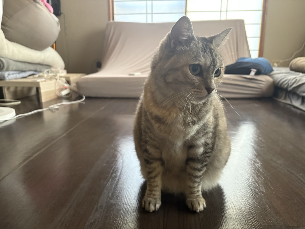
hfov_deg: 67.3
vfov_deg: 53.1
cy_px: 114
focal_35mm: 26
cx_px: 152
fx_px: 229
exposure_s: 1/60
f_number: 1.6
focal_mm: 5.96
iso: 500
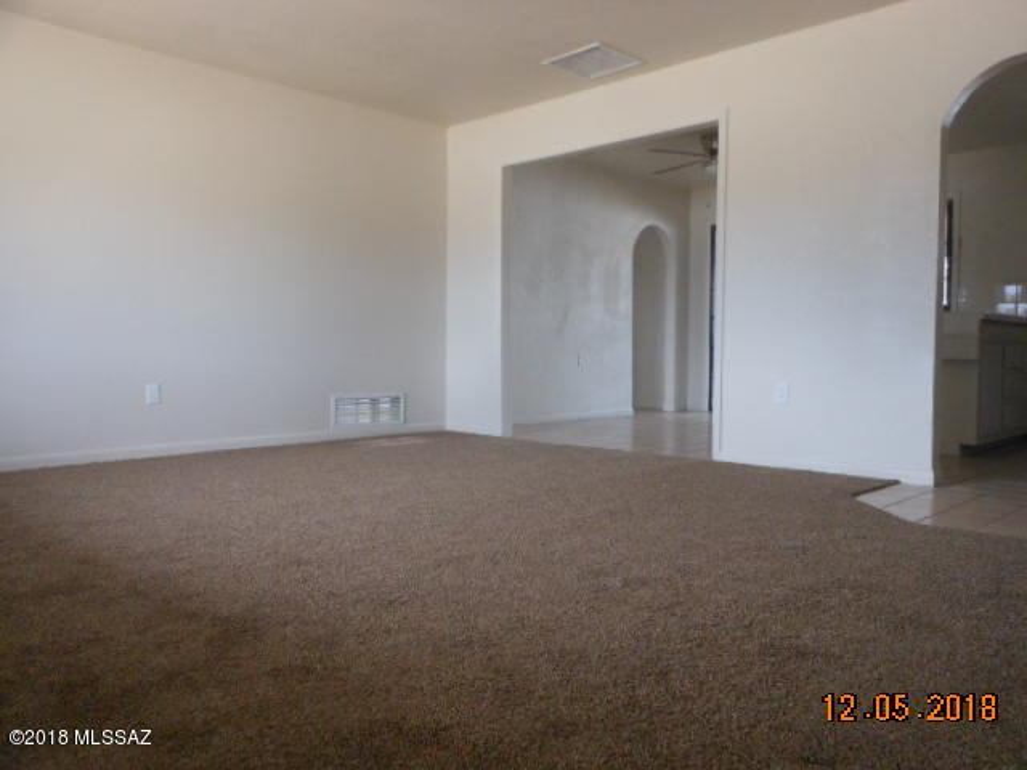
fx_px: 831
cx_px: 514
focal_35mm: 28
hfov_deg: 63.4
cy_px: 385
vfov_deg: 49.7
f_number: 3.7
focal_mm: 5
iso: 250
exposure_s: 1/30
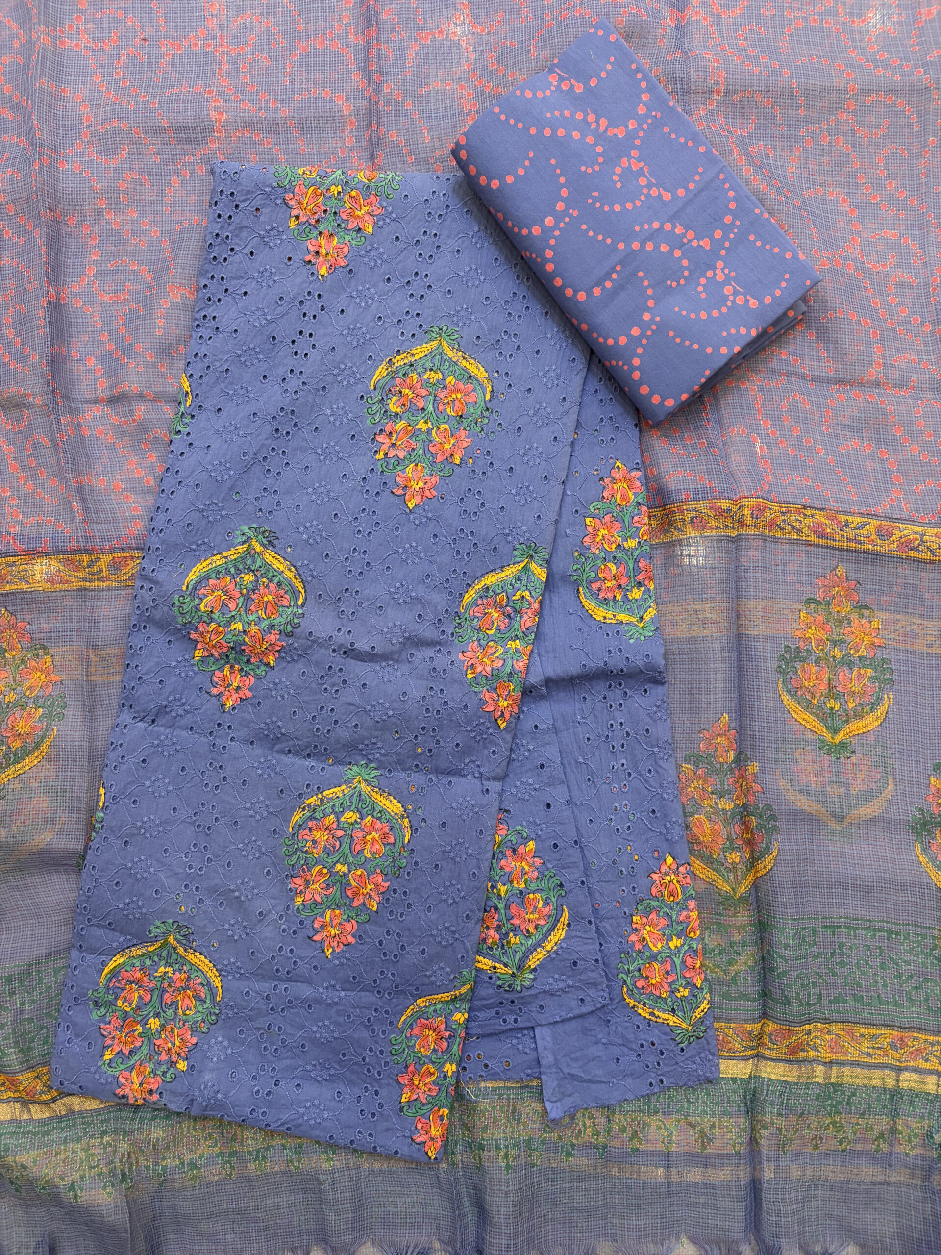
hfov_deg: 53.1
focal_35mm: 26
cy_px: 628
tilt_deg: -87.6
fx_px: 942
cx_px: 470
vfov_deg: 67.3
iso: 200
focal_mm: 5.96
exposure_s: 1/50
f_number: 1.6
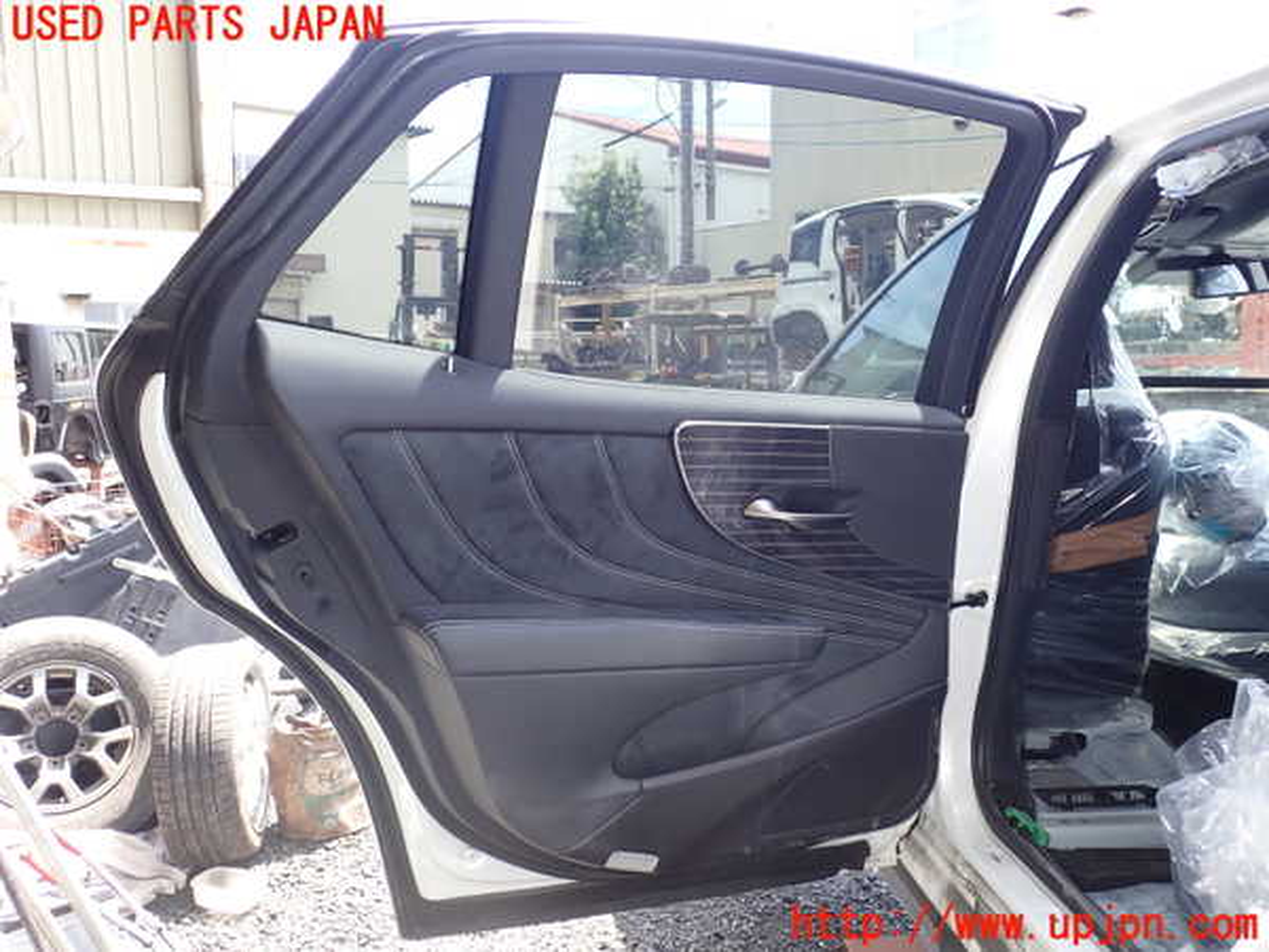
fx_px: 1100
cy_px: 476
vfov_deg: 46.8
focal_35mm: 30
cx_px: 634
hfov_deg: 60.0
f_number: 3.2
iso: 100
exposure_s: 1/80
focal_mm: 5.4
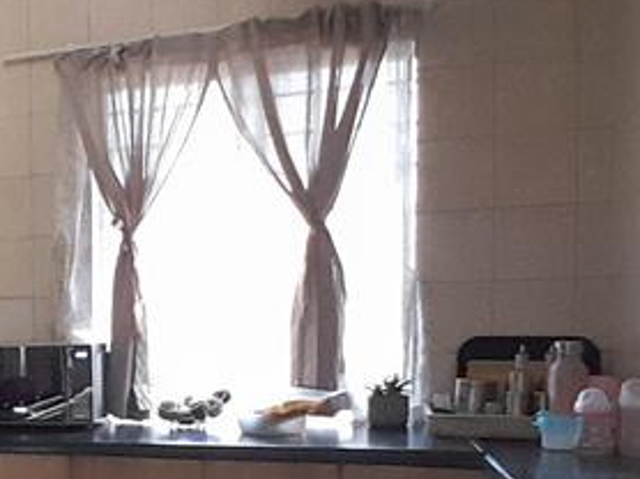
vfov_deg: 29.0
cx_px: -41
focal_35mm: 49
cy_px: 382
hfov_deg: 34.4
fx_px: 905
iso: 640
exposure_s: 1/20
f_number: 2.2
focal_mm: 1.46
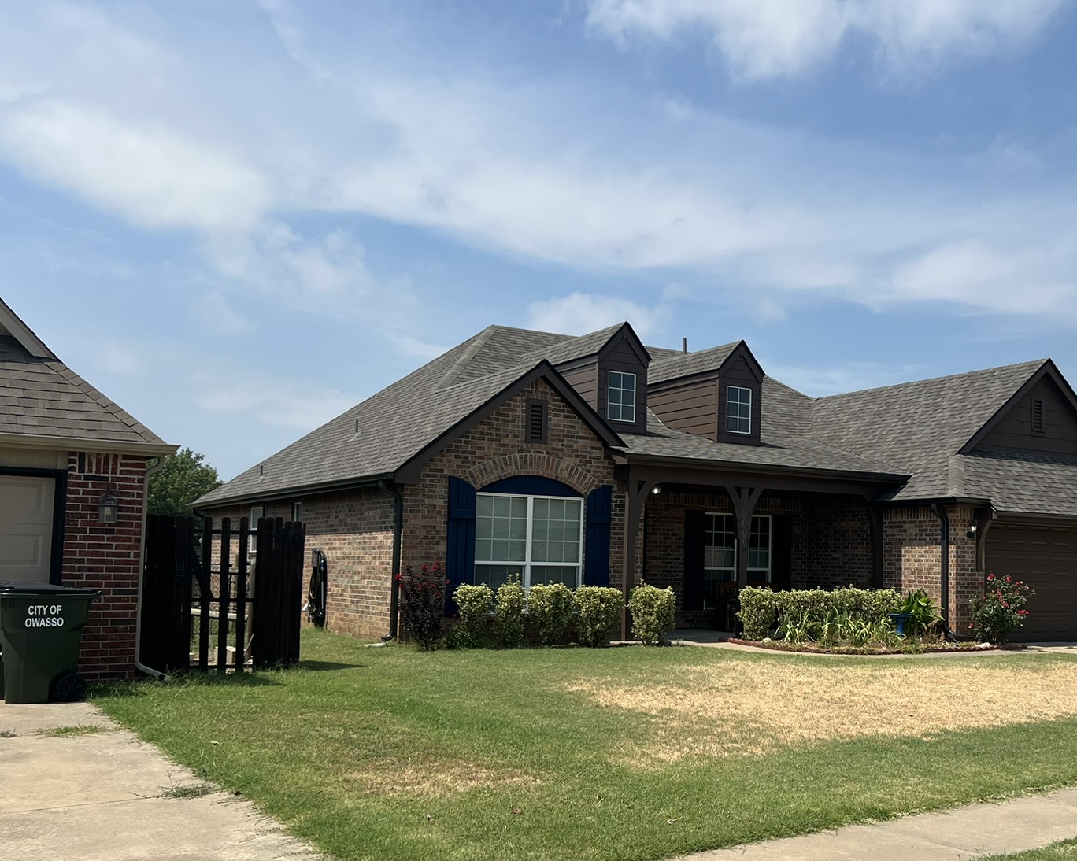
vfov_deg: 39.1
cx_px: 698
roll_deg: -0.9
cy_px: 496
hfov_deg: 47.3
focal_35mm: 38
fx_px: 1211
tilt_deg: +3.3
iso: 50
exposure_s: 1/6211
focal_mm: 5.7
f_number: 1.5
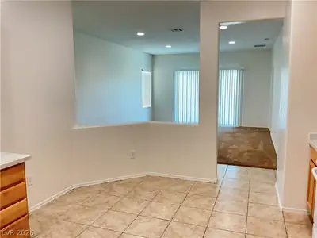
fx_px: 266
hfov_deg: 61.7
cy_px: 119
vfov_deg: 48.2
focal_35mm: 29
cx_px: 158
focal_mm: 3
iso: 125
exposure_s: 1/60
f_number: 1.8
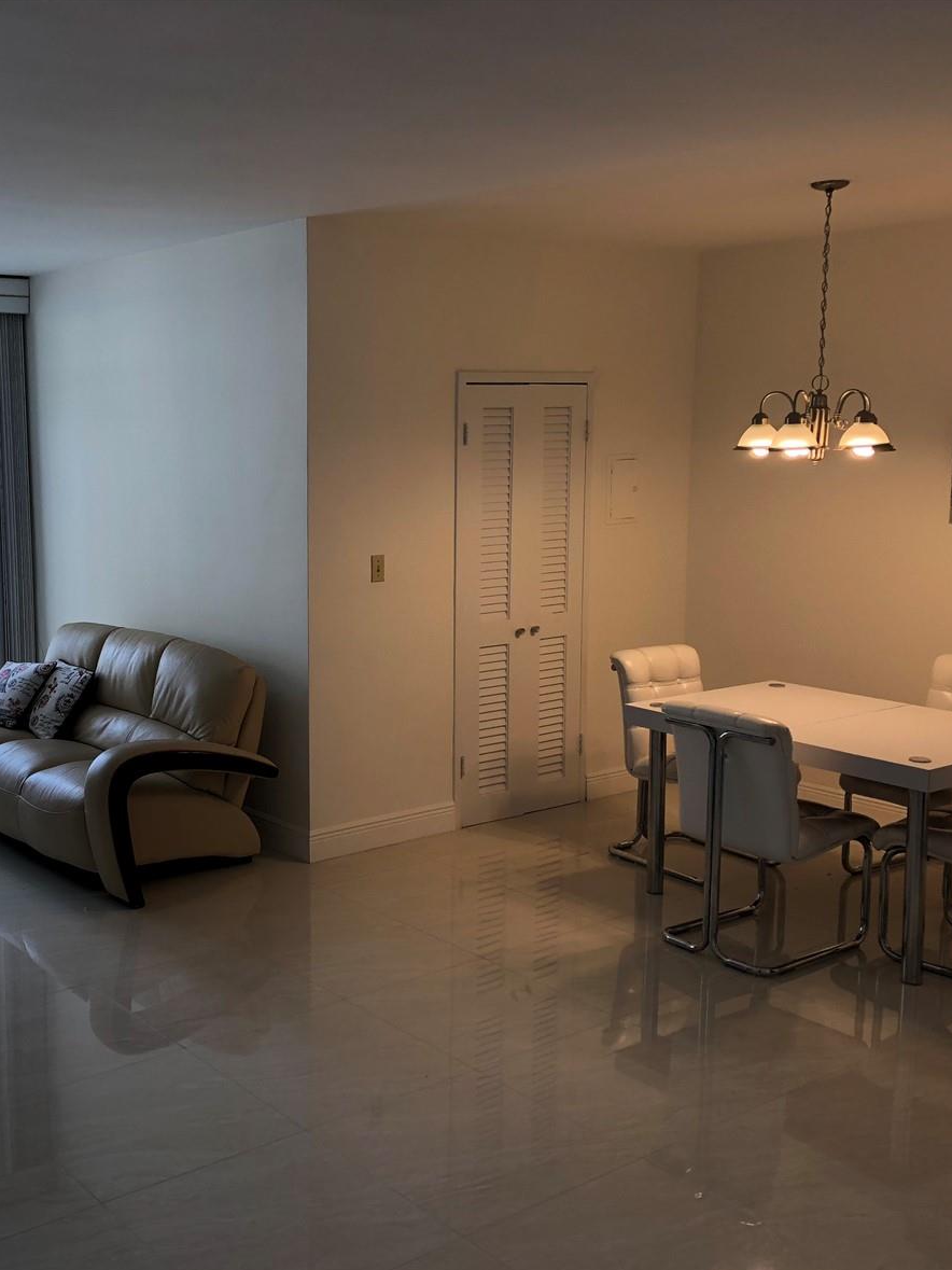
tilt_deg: -7.4
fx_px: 1394
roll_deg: +1.0
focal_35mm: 38
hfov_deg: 36.9
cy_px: 640
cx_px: 255
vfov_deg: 49.0
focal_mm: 4
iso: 64
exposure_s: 1/120
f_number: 1.8
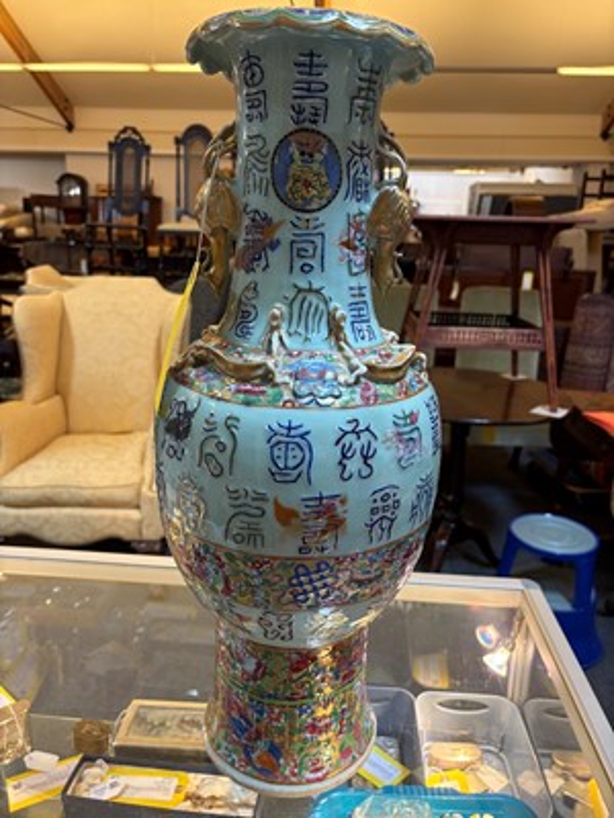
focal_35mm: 26
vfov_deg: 67.3
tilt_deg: -15.1
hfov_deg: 53.1
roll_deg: -1.4
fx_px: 615
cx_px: 307
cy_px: 409
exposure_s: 1/50
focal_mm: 5.96
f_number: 1.6
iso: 125
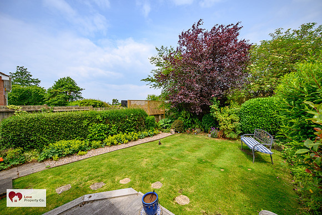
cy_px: 108
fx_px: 125
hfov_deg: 104.2
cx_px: 161
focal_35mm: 14
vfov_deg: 81.2
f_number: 7.1
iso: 100
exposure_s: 1/320
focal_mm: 14
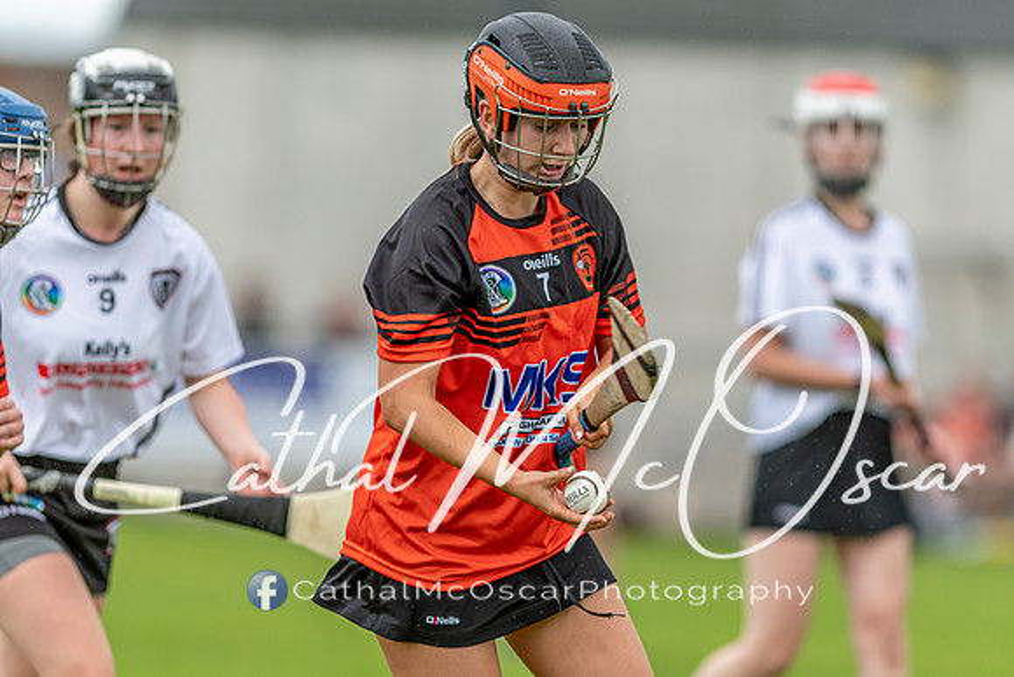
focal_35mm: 450
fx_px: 12677
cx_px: 507
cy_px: 338
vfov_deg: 3.1
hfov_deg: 4.6
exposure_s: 1/1000
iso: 220
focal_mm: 300
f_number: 2.8
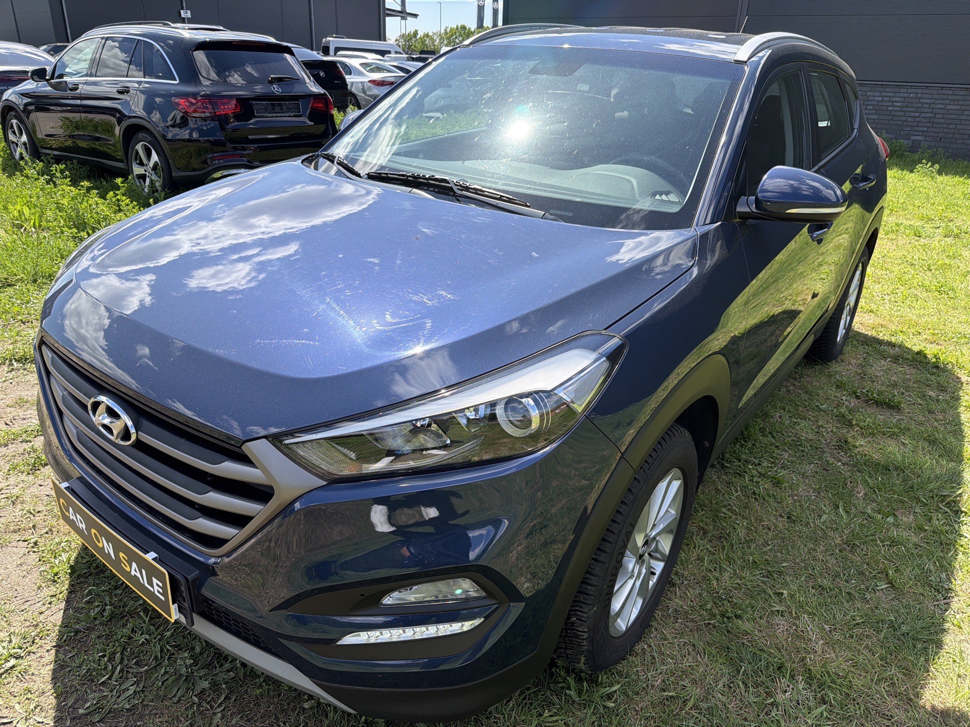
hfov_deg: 71.6
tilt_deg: -22.6
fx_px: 673
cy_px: 364
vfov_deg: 56.8
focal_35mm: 24
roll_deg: -1.3
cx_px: 485
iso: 80
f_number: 1.78
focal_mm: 6.76
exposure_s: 1/2110
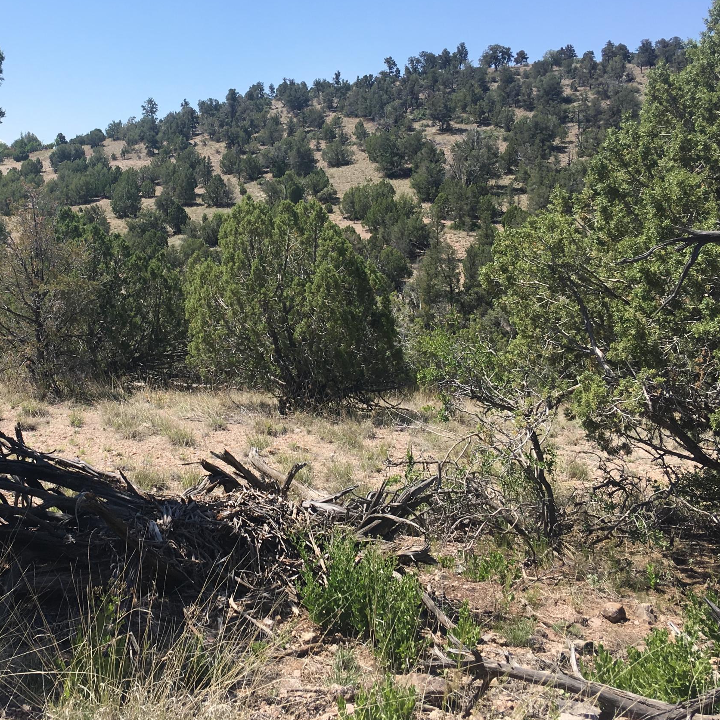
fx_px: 1082
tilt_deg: -2.2
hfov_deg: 36.4
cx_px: 231
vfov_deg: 36.5
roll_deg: +1.9
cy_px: 259
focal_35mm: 46
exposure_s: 1/1148
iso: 25
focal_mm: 4.15
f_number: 2.2
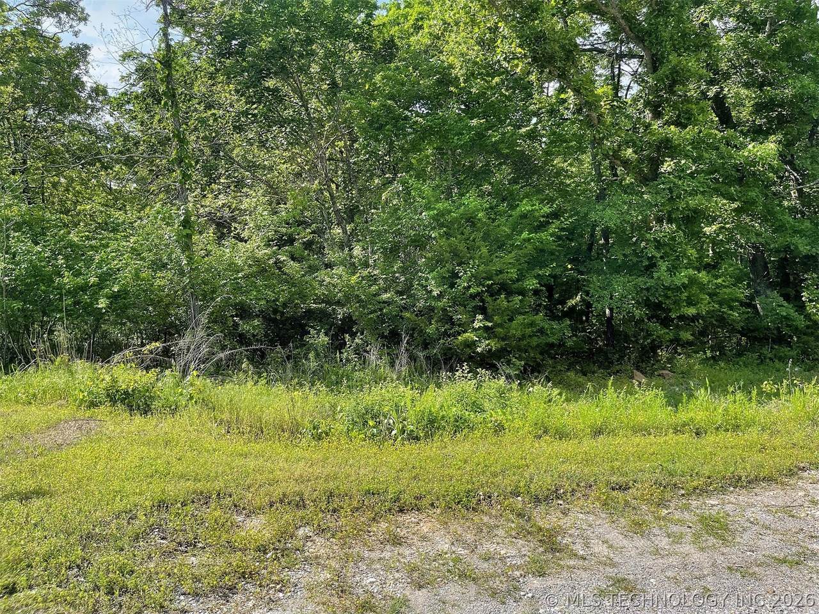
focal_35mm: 26
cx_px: 410
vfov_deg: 53.1
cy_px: 307
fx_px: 615
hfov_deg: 67.3
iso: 32
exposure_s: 1/1130
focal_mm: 5.1
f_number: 1.6
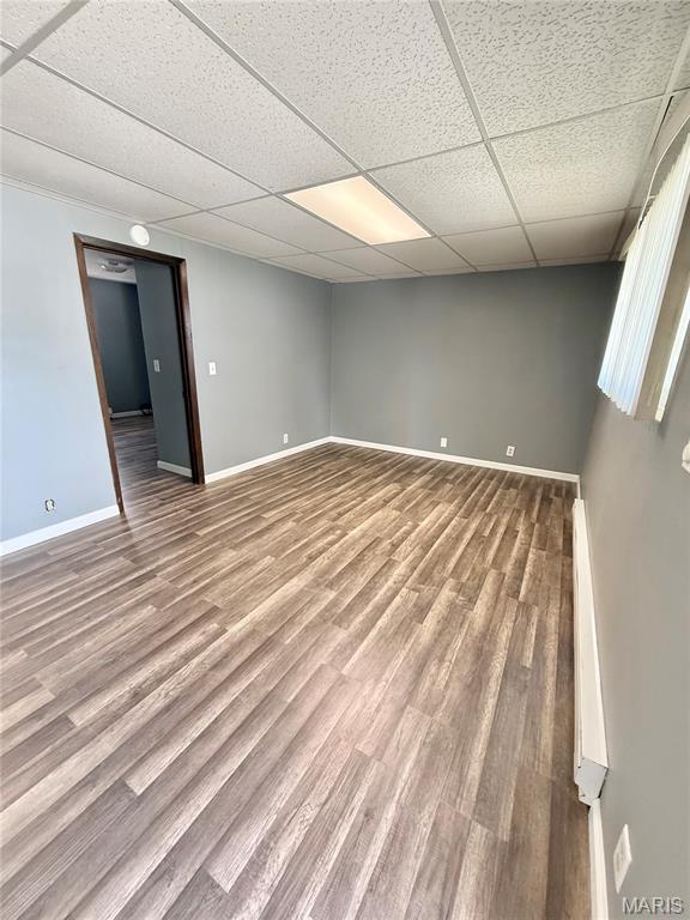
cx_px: 345
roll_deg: -1.6
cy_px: 460
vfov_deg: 102.1
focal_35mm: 14
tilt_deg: -16.1
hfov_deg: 85.7
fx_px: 372
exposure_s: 1/99
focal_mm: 2.22
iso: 320
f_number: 2.2
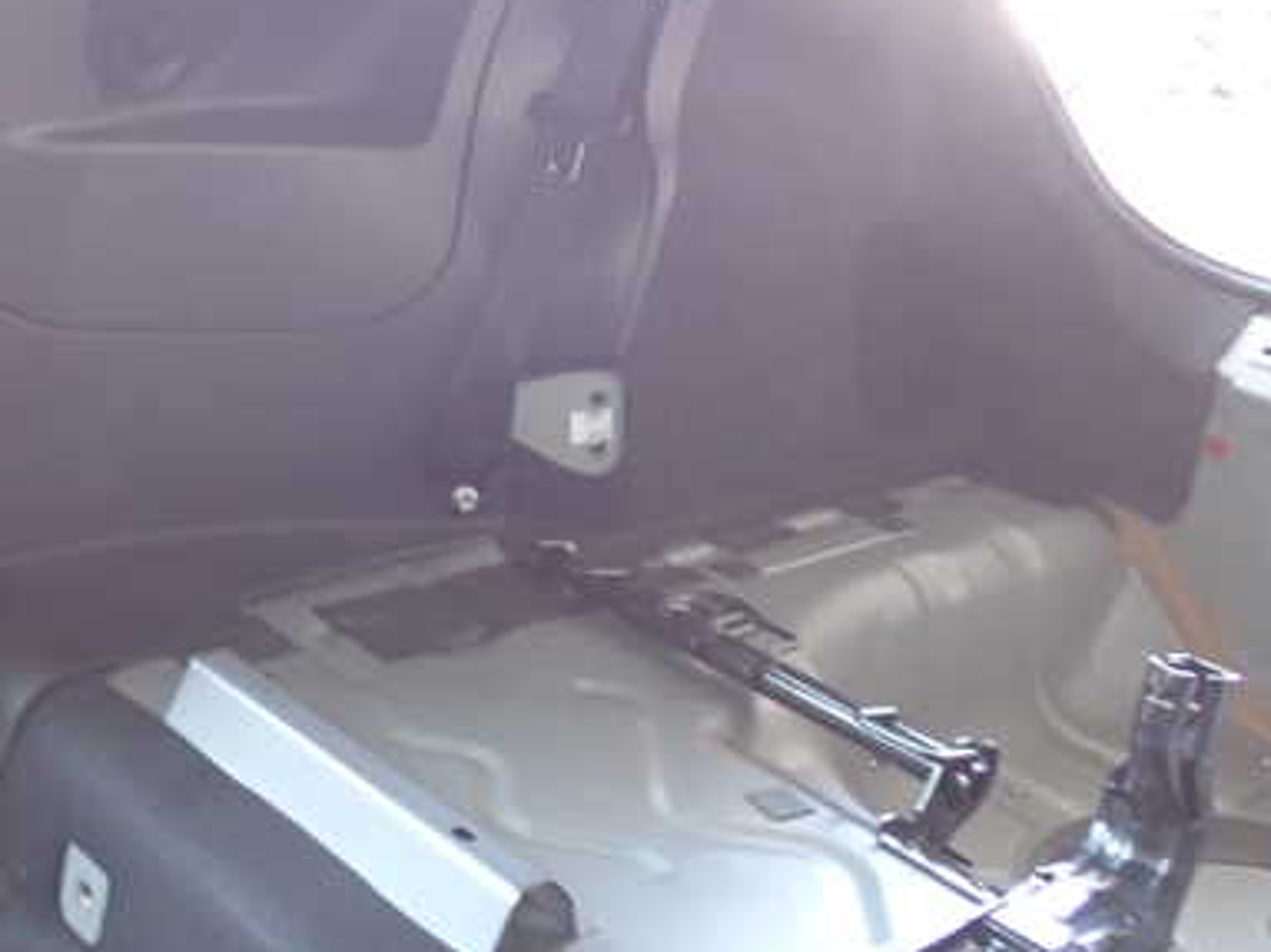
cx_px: 385
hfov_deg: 39.8
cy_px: 305
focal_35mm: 47
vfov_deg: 30.6
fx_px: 1725
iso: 320
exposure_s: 1/30
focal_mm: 5.4
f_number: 2.3
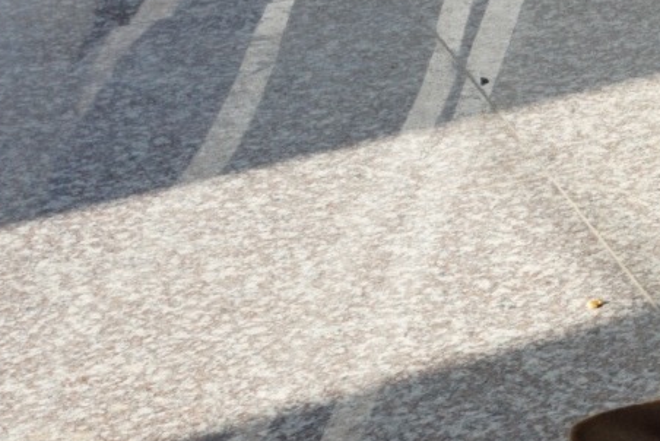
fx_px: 2656
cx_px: 1088
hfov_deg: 13.1
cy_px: 197
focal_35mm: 145
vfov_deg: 9.5
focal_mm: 27
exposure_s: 1/80
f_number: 10
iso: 100
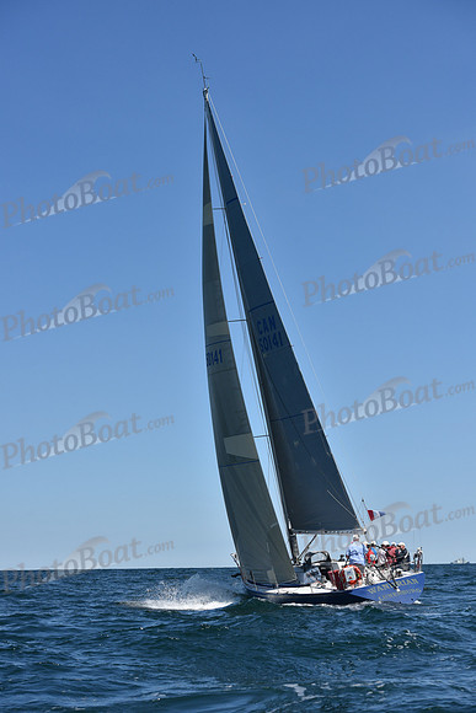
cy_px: 356
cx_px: 238
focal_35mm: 70
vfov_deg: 28.8
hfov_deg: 19.5
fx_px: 1387
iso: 250
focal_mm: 70
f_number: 8
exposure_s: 1/1600
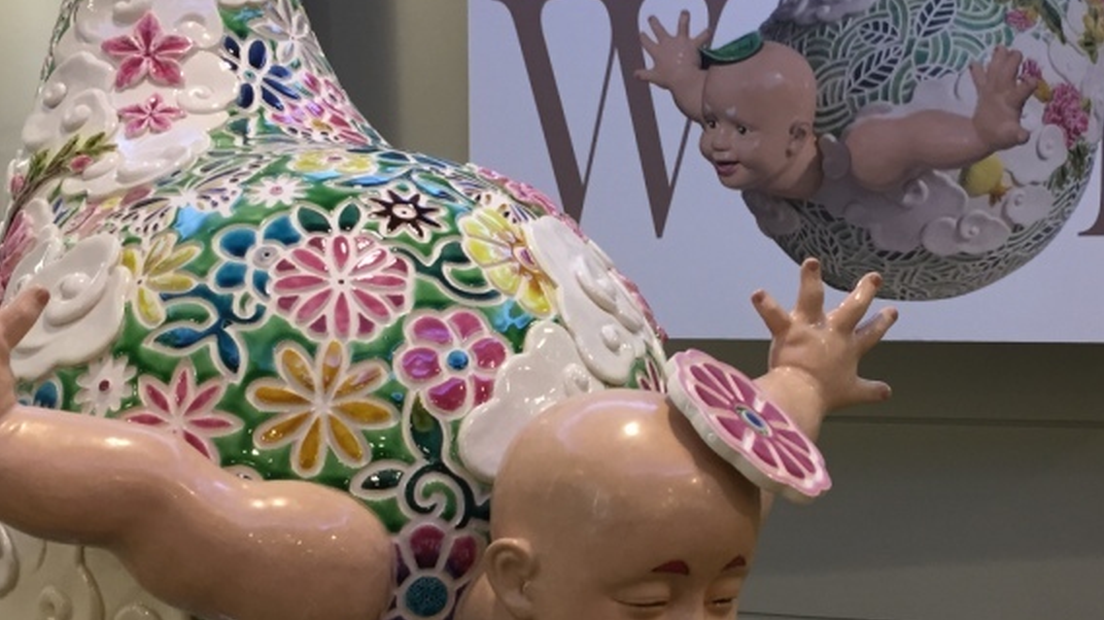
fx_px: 1668
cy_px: 391
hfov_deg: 36.4
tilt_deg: -3.8
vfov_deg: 21.0
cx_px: 707
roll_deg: -0.6
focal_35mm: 57
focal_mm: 4.15
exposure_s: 1/33
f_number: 2.2
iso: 100
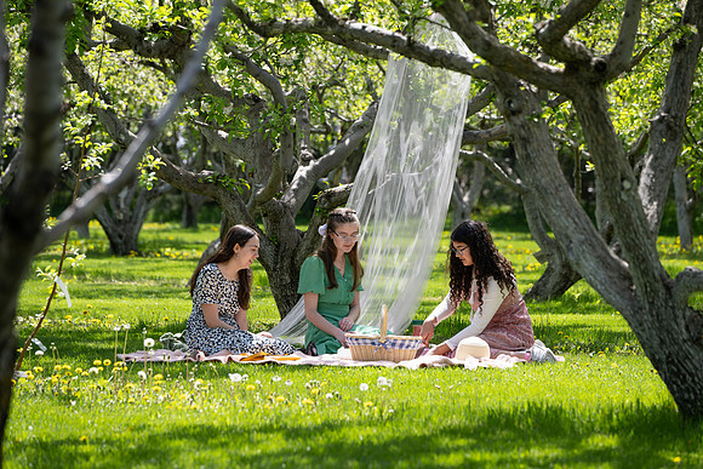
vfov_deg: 7.4
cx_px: 352
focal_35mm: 185
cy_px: 231
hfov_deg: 11.1
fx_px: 3609
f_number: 5
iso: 180
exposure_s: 1/640
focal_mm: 180
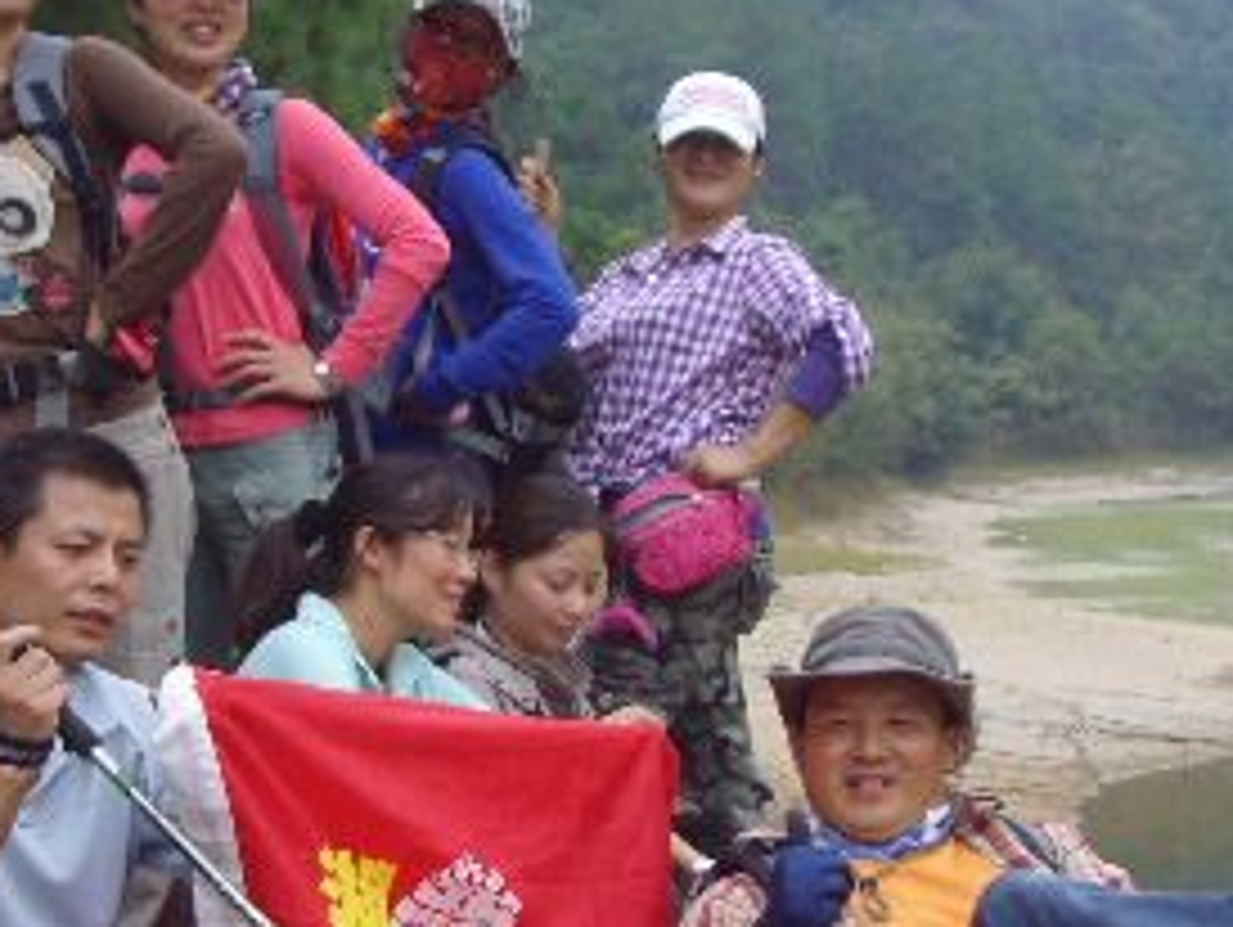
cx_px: 450
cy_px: 608
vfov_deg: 16.2
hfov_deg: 21.5
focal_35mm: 91
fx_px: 3244
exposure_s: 1/180
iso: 80
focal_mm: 6.6
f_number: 3.5
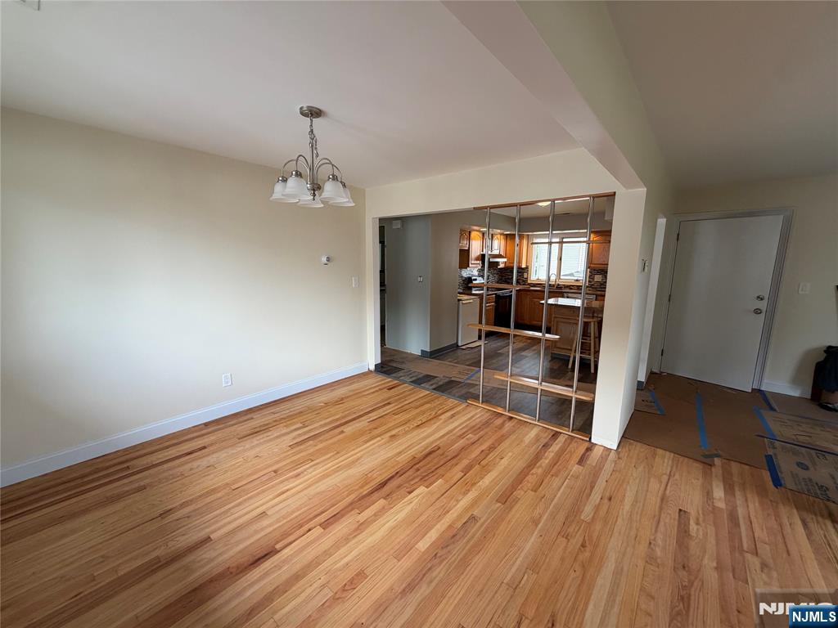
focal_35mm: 14
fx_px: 339
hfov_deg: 102.1
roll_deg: -0.5
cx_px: 419
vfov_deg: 85.7
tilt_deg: -10.5
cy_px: 314
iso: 160
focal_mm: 2.22
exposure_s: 1/121
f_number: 2.2
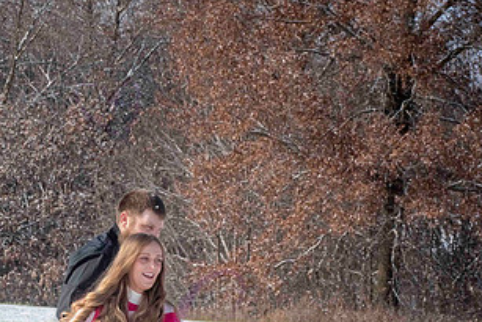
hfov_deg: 13.5
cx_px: 116
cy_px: 302
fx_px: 2023
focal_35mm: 151
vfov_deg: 9.1
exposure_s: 1/1000
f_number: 16
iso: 640
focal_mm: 80
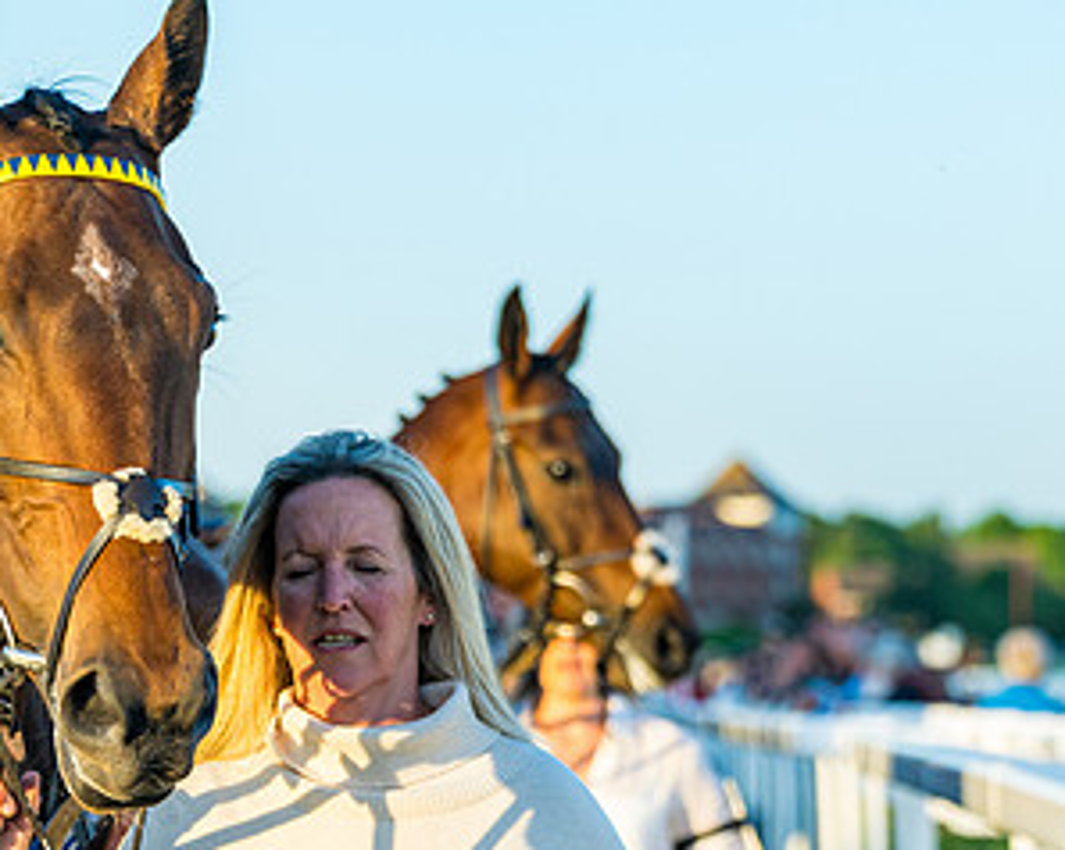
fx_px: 6615
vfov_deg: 7.3
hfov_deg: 9.2
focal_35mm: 210
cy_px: 688
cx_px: 488
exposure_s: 1/640
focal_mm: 92
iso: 400
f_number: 4
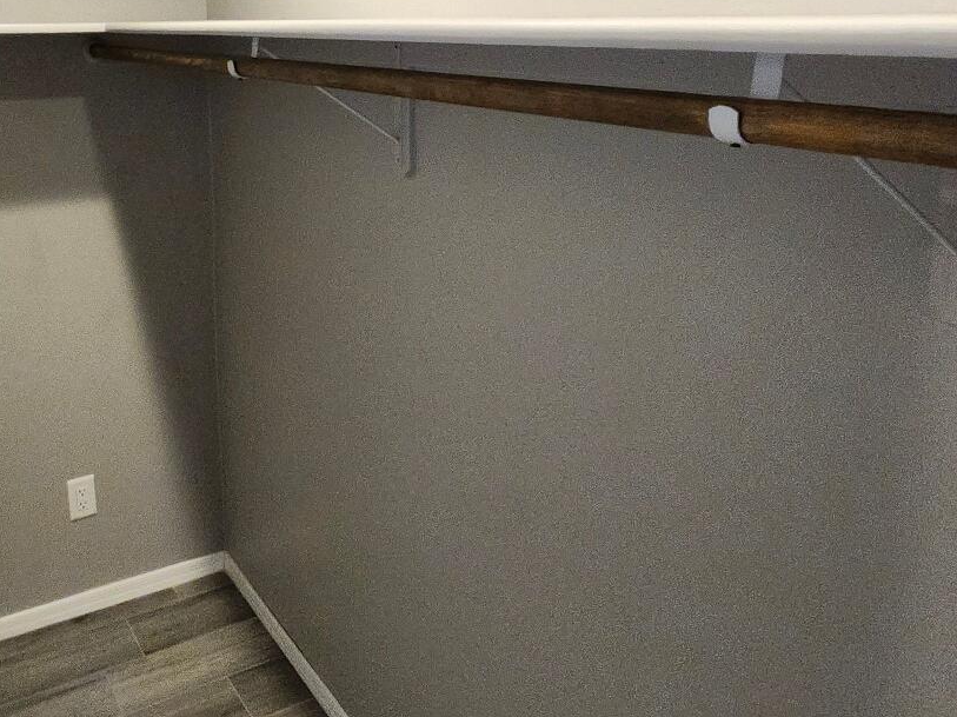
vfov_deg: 43.1
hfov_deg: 55.8
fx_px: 884
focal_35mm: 32
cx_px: 333
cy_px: 200
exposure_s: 1/60
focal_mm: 1.74
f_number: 2.2
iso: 250
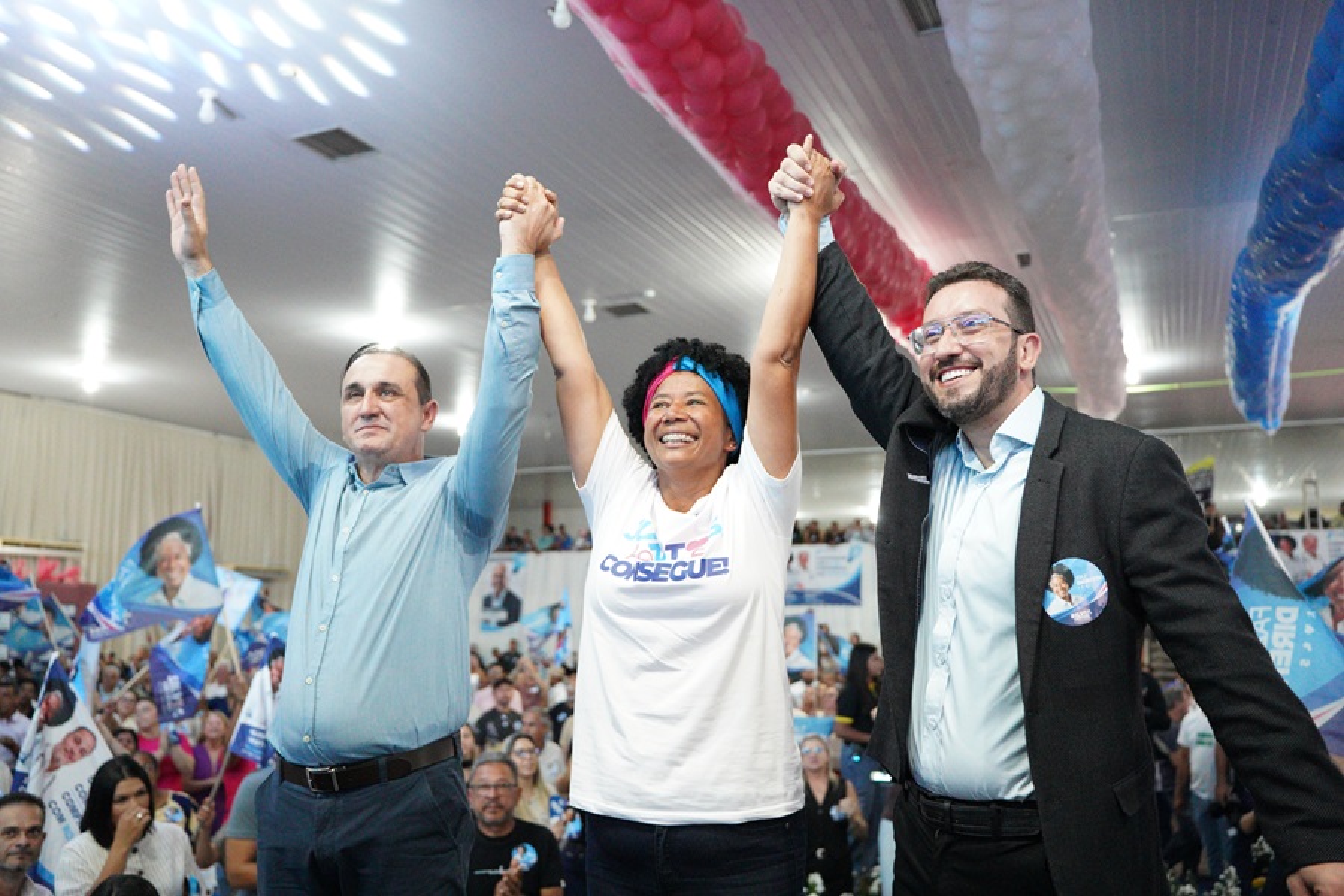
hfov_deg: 65.5
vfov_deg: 46.4
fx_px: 1045
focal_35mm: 28
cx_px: 672
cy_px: 448
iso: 12800
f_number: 2.8
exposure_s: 1/400
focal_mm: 28
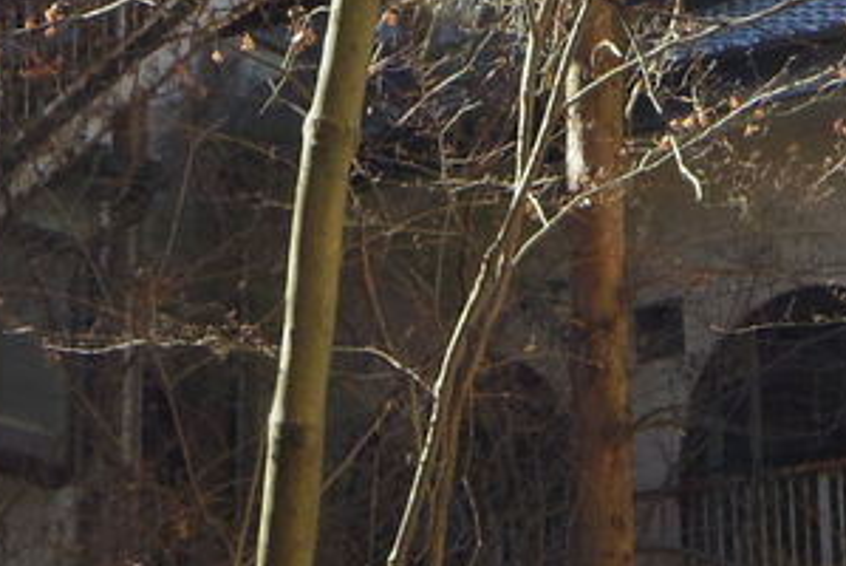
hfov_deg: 10.5
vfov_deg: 6.7
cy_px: -668
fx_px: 4610
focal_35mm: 196
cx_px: 523
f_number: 3.2
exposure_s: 1/400
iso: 125
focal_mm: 8.5
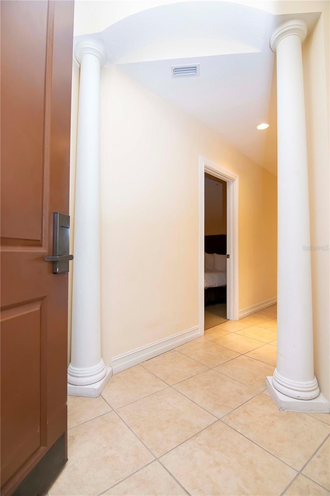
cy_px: 248
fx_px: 227
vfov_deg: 95.0
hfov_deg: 72.1
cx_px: 165
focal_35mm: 16
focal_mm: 11
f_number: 5.6
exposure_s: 1/40
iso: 800
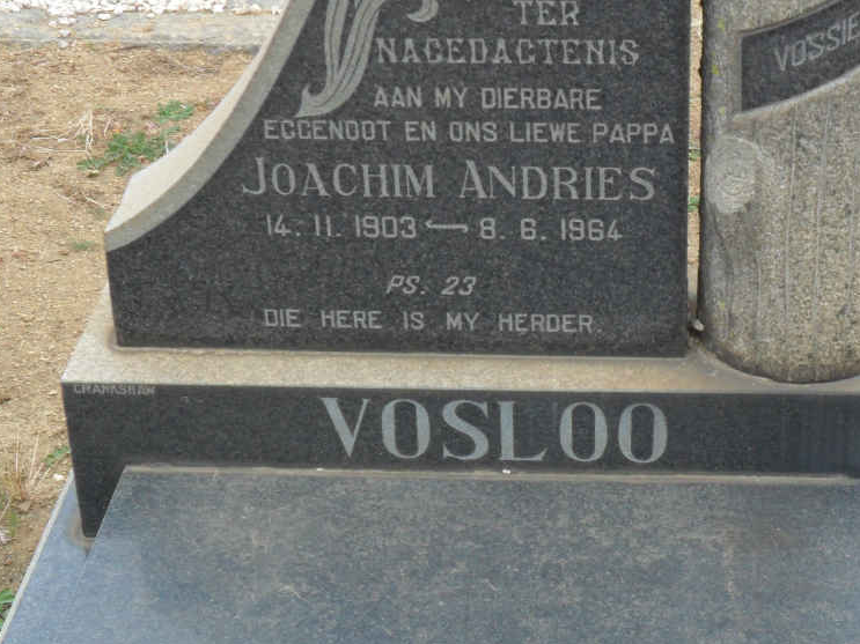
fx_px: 2087
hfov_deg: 23.2
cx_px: 576
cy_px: 132
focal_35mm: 84
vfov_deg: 17.4
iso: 100
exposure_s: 1/125
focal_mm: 9.3
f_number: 5
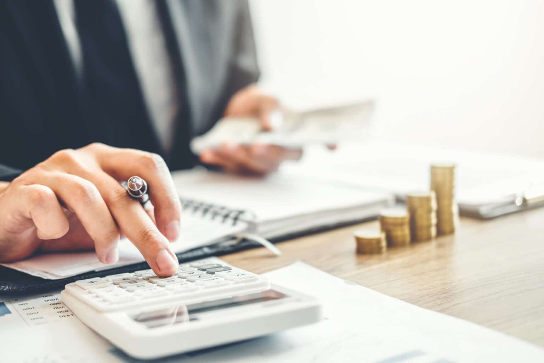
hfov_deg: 37.5
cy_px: 182
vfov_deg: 25.5
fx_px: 801
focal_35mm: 53
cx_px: 272
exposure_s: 1/180
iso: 100
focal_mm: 35
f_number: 2
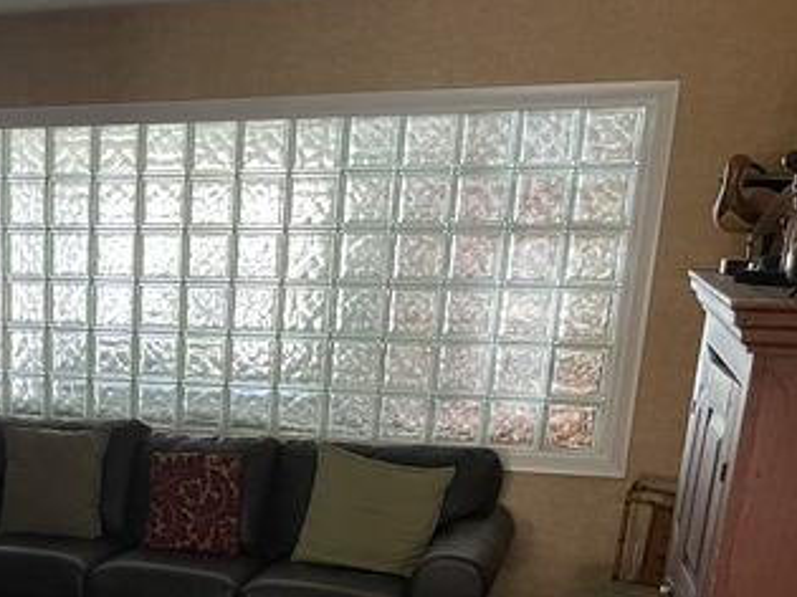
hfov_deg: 32.5
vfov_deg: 25.0
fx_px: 1266
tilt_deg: -17.3
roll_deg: +0.1
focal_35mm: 55
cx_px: 22
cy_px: 625
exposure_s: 1/38
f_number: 1.6
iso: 640
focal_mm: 4.2
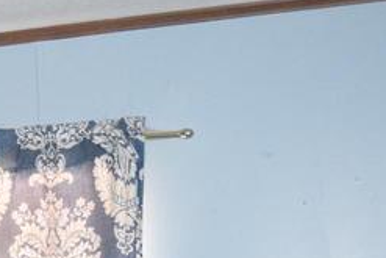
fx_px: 1202
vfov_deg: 11.4
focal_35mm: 112
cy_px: 464
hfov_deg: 16.8
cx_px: -170
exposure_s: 1/60
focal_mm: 18
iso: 3200
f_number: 3.5
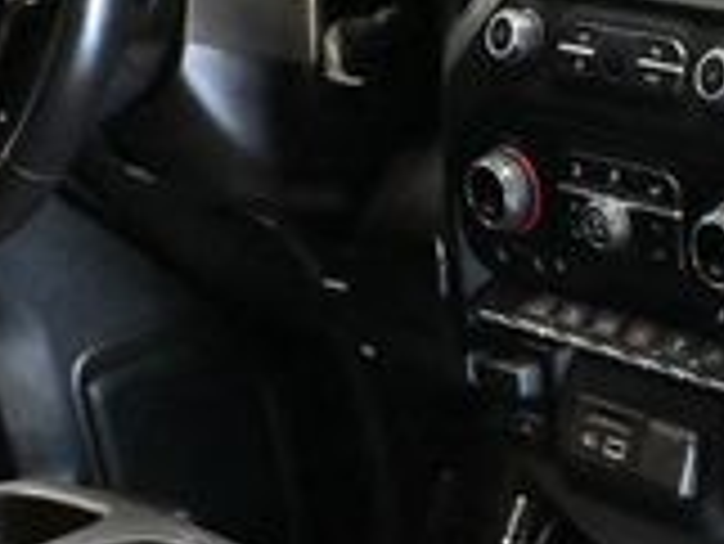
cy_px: 468
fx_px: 2343
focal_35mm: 112
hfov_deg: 16.0
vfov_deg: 13.2
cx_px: 1111
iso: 12800
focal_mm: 19.5
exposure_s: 1/60
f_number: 3.8
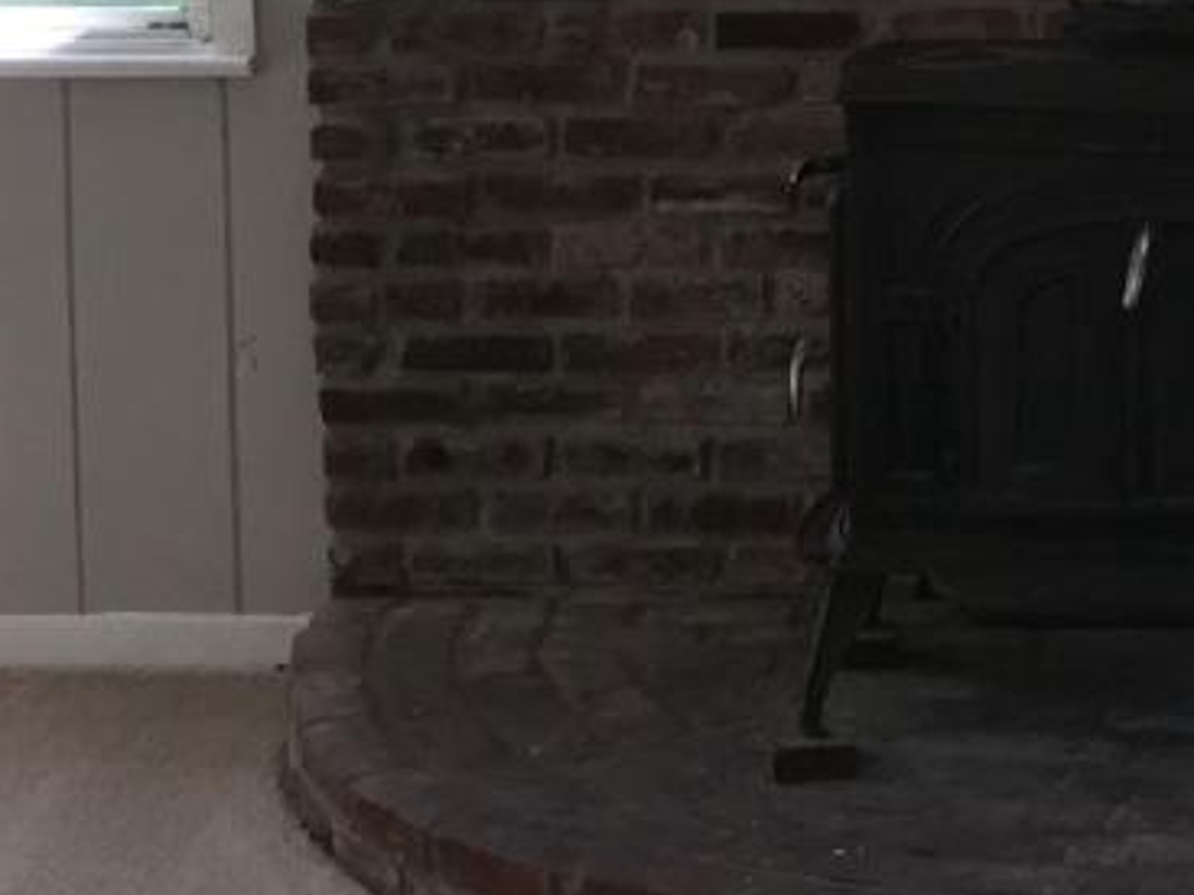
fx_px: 3793
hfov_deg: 17.4
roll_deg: +0.5
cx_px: 1272
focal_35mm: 110
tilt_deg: -6.1
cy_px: -104
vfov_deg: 13.2
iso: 20
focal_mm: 3.99
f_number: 1.8
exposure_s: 1/71
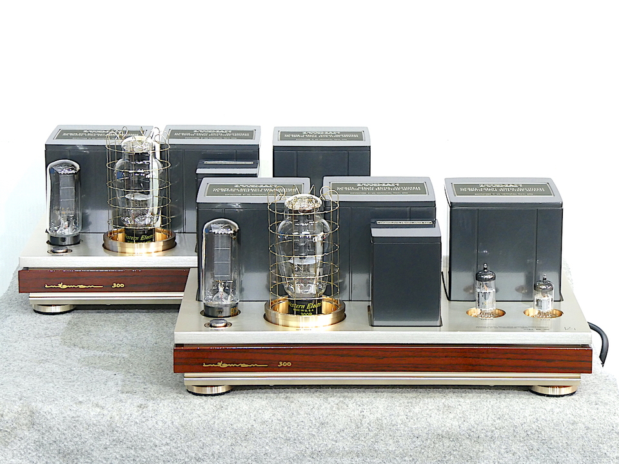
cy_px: 232
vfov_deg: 14.0
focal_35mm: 106
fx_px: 1895
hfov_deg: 18.5
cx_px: 310
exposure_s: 1/5
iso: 200
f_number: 5.1
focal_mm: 19
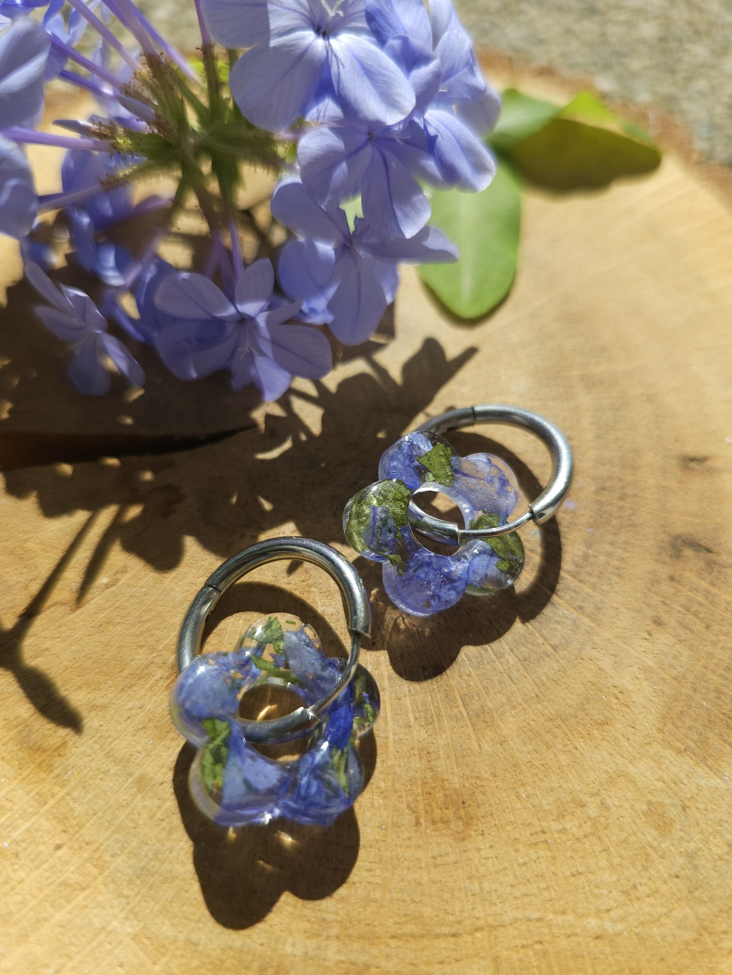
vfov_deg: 73.9
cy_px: 488
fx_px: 648
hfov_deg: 58.9
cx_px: 366
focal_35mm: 23
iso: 10
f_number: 1.7
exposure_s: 1/455
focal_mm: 6.3
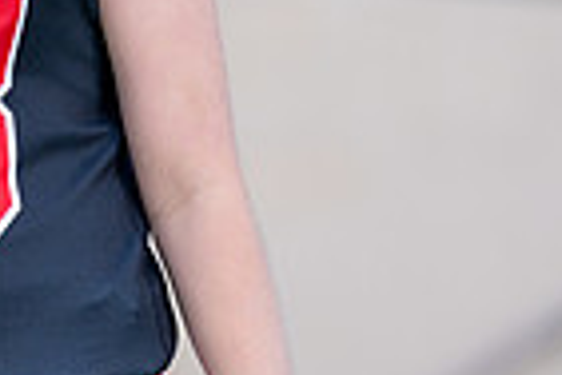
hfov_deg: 3.1
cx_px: -108
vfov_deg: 2.1
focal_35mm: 670
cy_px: -82
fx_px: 10459
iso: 100
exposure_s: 1/500
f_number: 2.8
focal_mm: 158
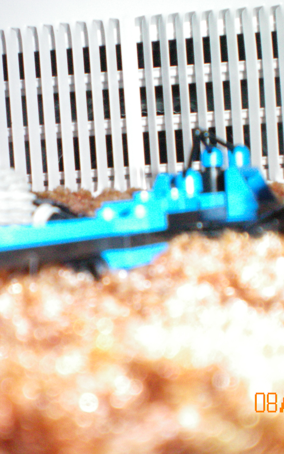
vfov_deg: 37.5
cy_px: 227
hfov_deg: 24.0
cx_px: 127
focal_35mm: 54
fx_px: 669
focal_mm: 6.3
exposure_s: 1/60
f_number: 3.1
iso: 400
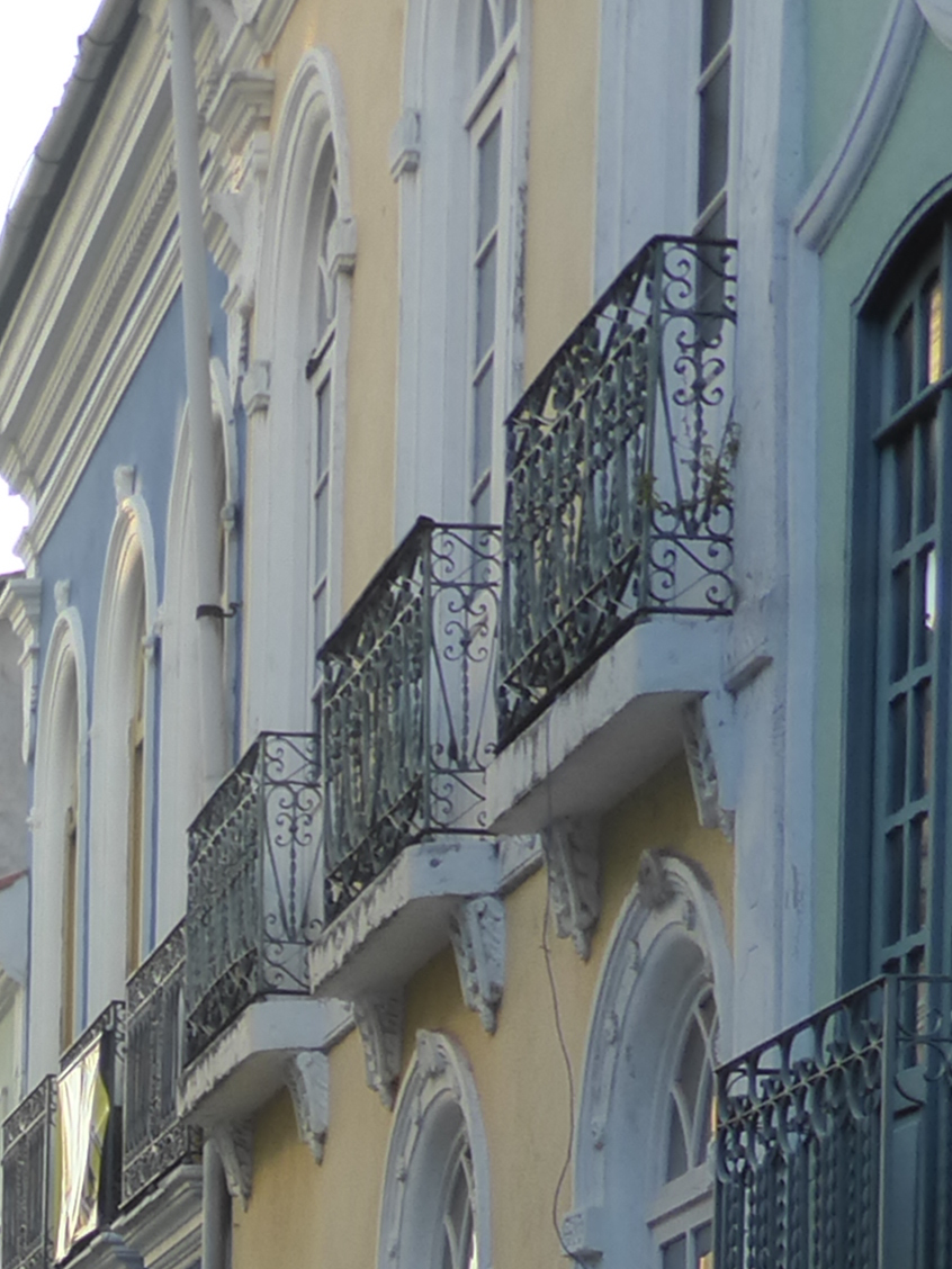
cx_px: -437
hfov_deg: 9.7
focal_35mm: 149
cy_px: 2149
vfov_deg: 12.3
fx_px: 5464
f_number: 3.8
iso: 160
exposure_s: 1/160
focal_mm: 7.2
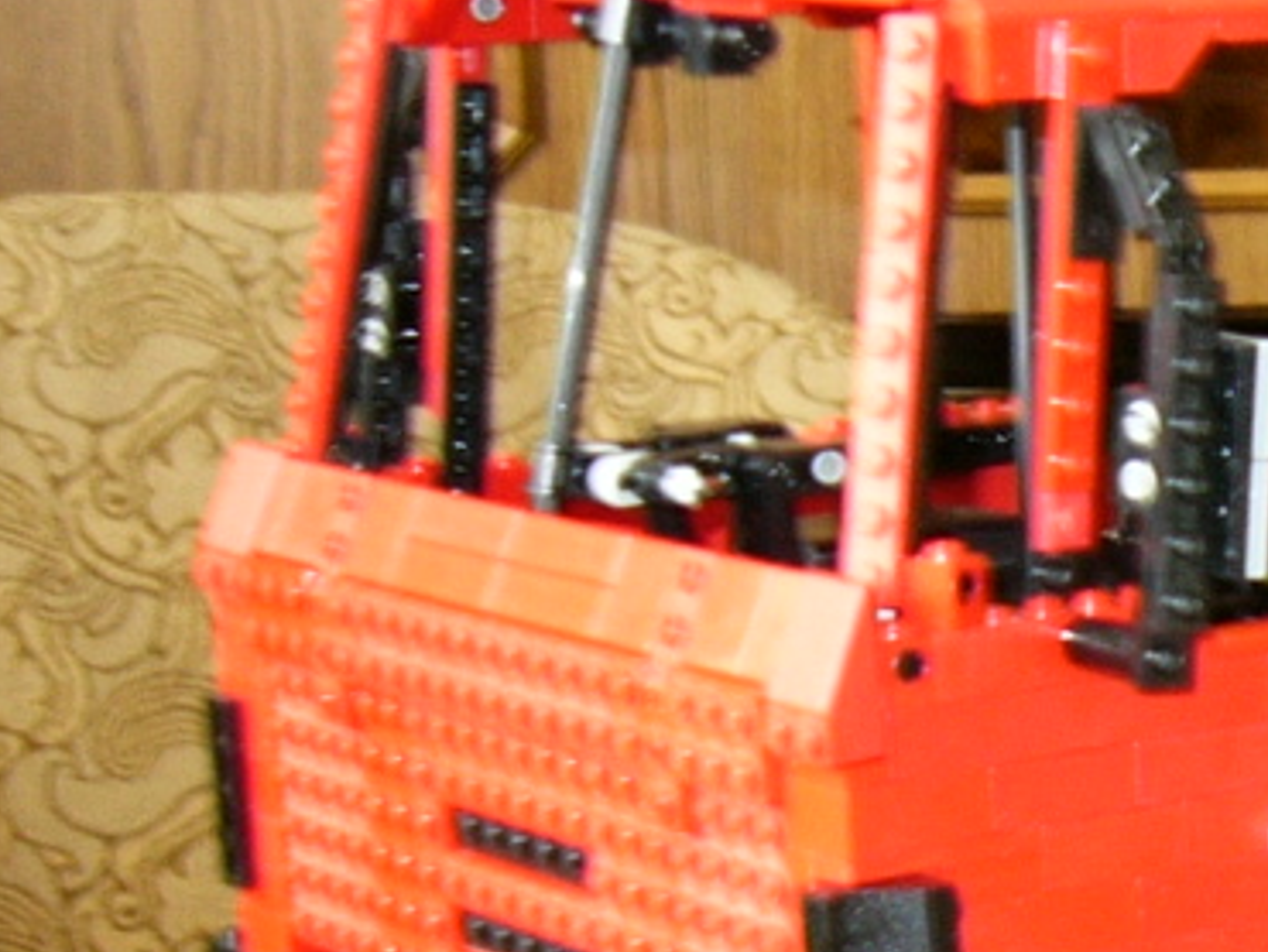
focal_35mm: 121
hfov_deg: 15.0
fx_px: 4435
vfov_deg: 12.2
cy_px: 887
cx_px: 1936
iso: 100
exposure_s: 1/2
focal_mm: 5.8
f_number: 2.8
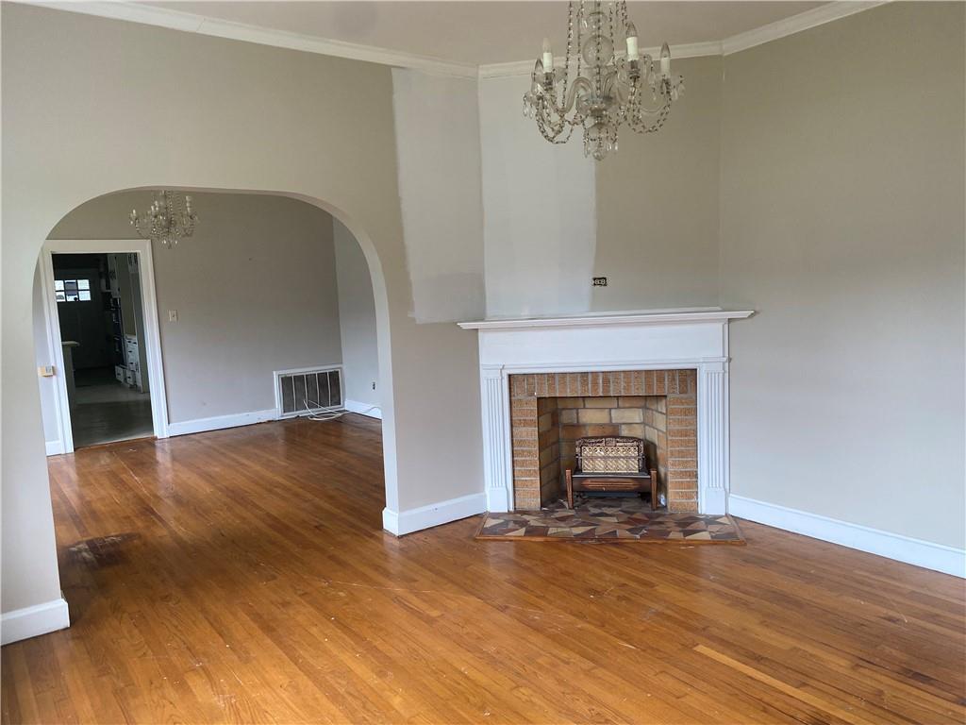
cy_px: 362
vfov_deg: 53.1
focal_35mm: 26
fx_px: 726
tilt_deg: -6.3
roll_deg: +2.1
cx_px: 483
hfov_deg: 67.3
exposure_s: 1/121
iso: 80
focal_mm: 4.25
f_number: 1.8
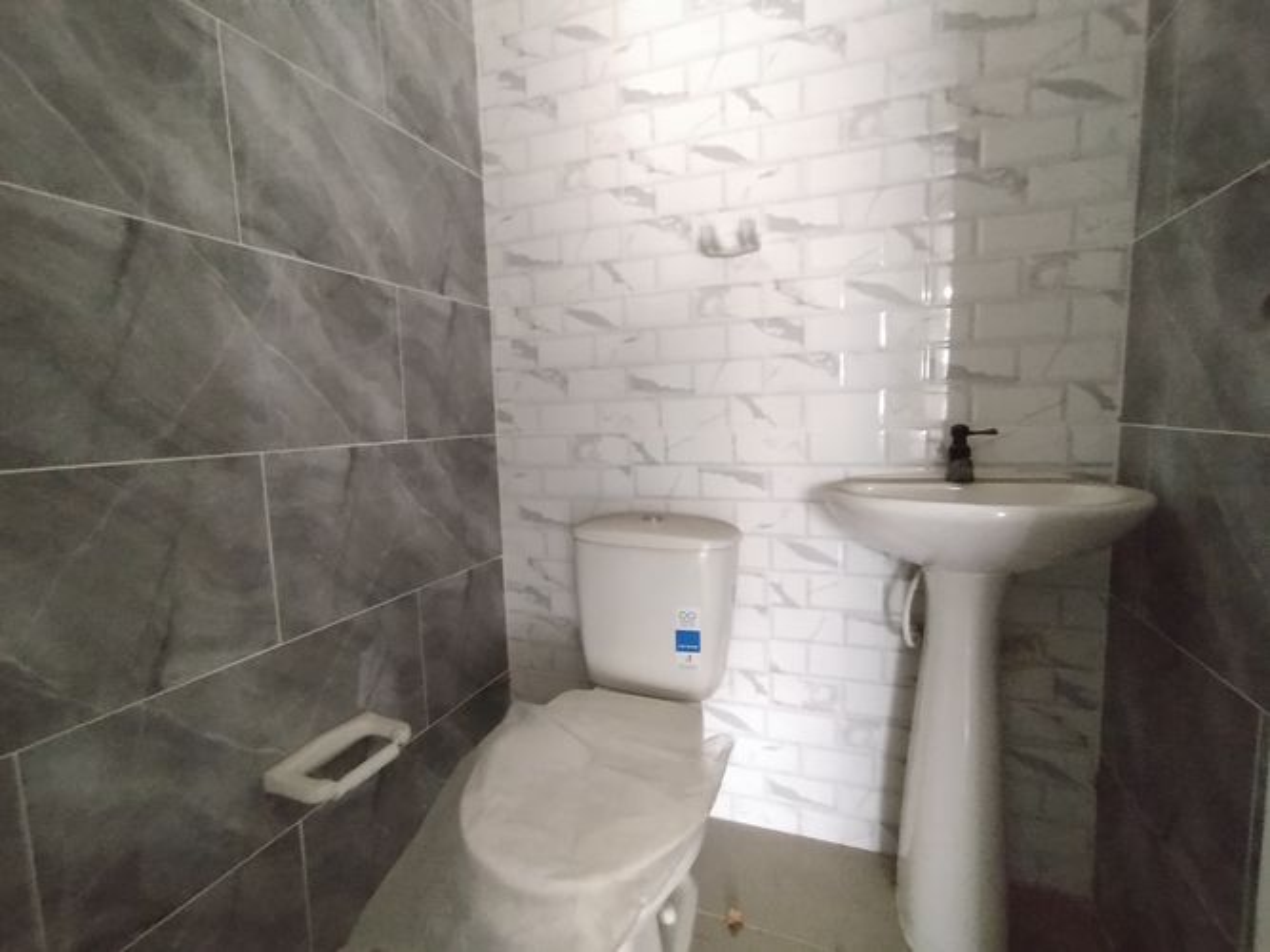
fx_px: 550
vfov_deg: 81.7
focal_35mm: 15
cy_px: 476
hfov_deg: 98.2
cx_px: 635
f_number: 2.2
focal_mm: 1.65
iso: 1600
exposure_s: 1/17
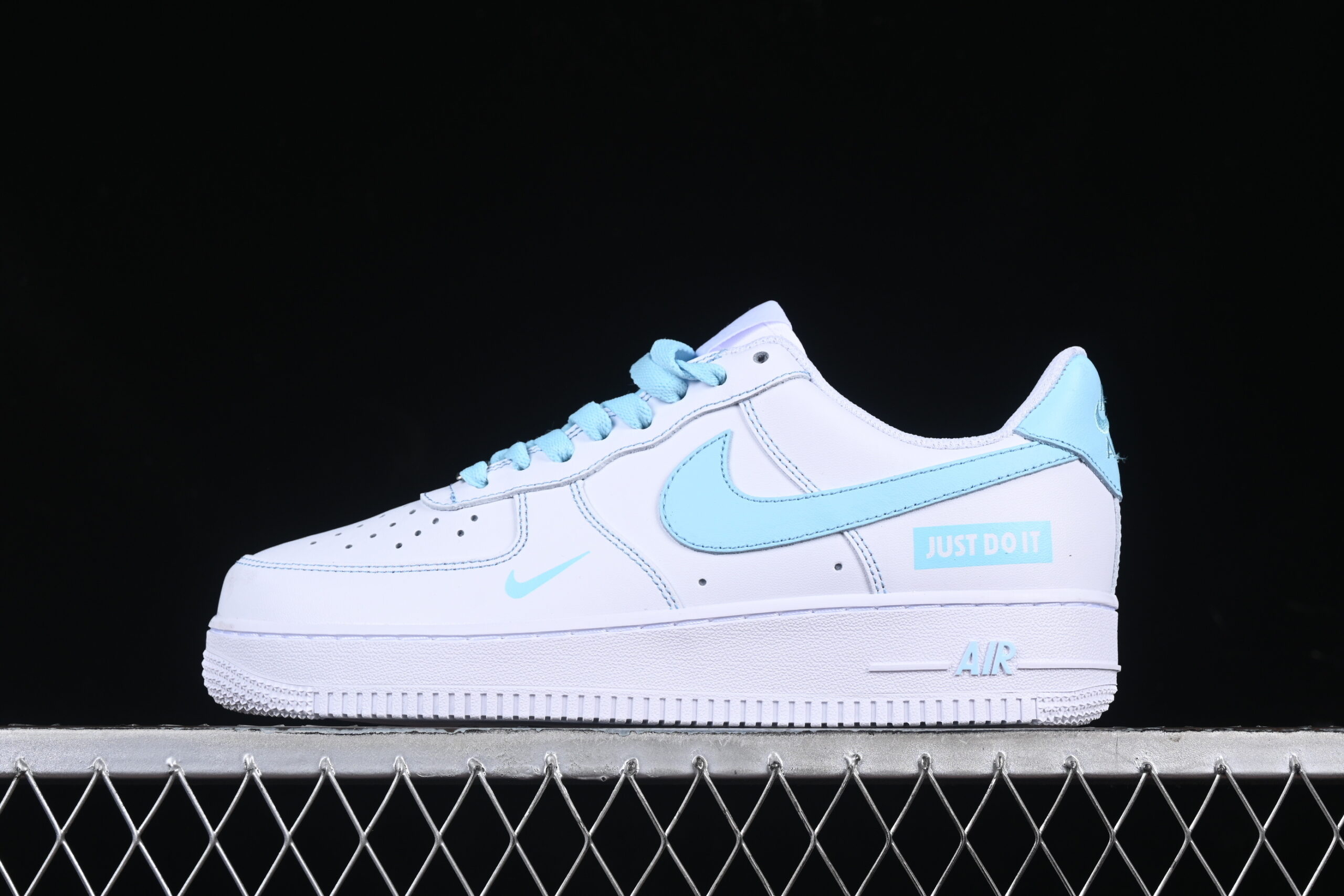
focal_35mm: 75
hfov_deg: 27.0
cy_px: 448
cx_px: 672
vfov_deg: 18.2
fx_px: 2800
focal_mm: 50
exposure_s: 1/100
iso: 160
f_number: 8
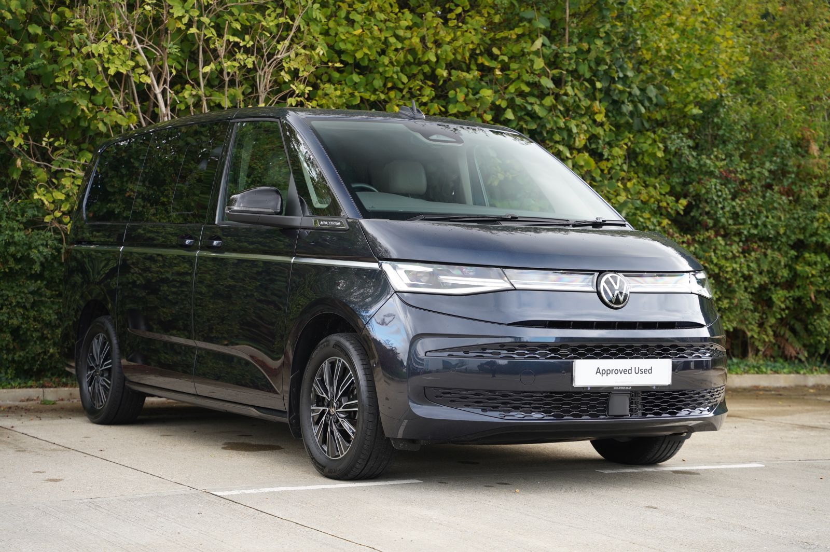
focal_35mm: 70
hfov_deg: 28.9
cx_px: 415
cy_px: 276
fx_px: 1613
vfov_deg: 19.4
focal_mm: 70
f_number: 4
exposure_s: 1/160
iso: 320
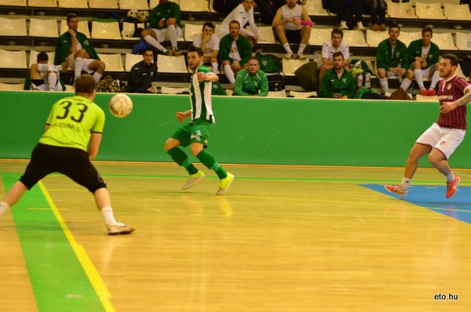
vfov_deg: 9.9
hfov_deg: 14.9
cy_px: 156
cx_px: 236
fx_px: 1803
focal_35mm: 138
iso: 4000
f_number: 4.5
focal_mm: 92
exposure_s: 1/400
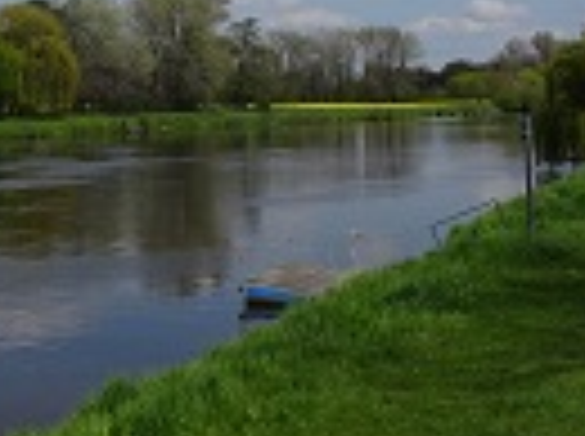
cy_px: 45
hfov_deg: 26.2
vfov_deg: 19.5
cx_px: 184
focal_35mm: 74
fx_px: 1248
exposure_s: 1/2000
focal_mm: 4.1
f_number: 3.5
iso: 80
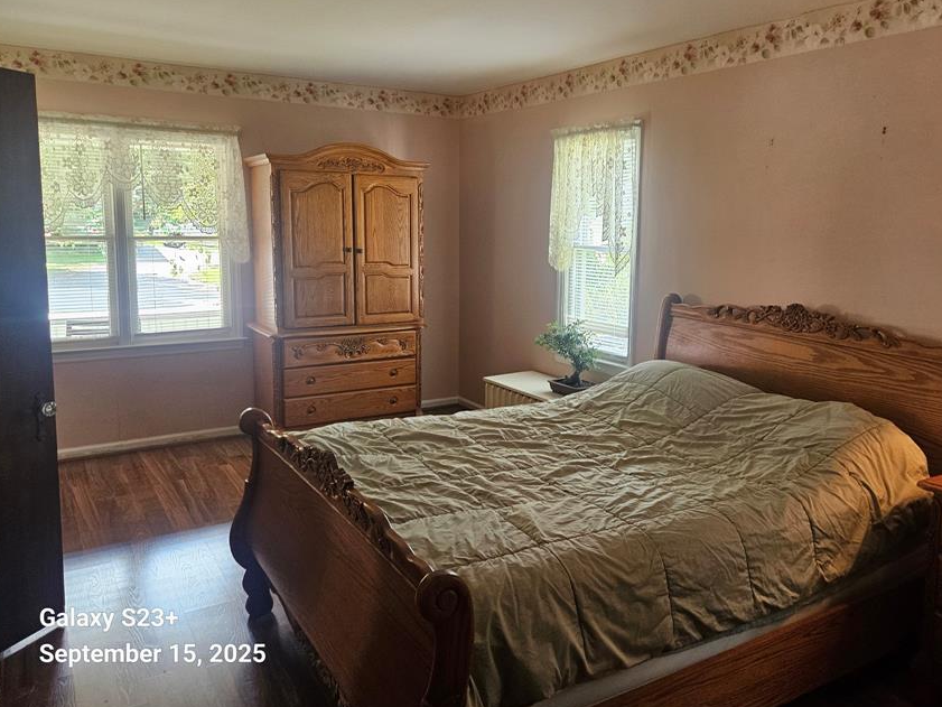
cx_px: 558
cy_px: 291
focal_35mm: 28
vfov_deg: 49.5
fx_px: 762
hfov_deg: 63.0
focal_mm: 5.4
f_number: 1.8
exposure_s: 1/120
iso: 250
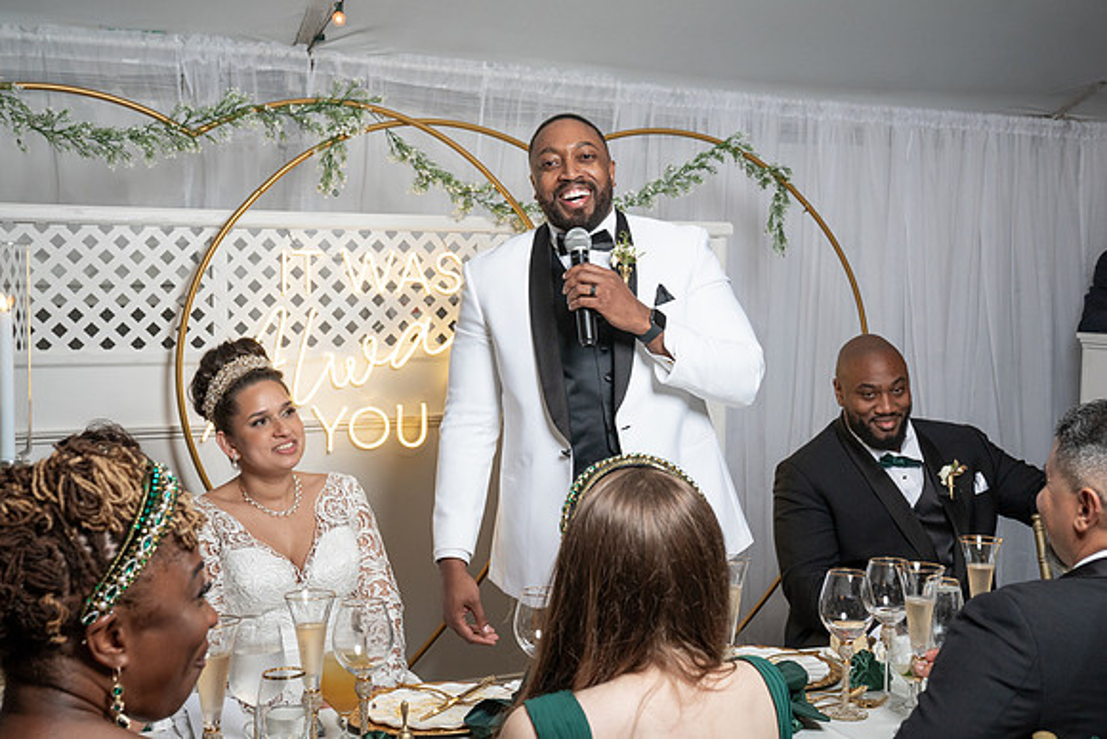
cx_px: 611
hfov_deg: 40.1
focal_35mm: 49
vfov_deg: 27.4
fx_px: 1515
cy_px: 331
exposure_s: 1/200
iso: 1000
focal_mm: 42
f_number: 5.6
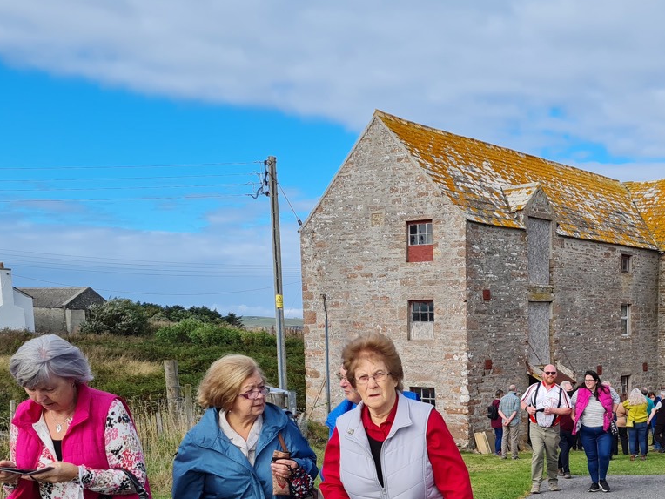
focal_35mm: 49
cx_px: 581
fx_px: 941
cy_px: 452
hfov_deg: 36.8
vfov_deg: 28.5
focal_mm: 5.4
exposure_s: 1/2083
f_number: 1.8
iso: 50
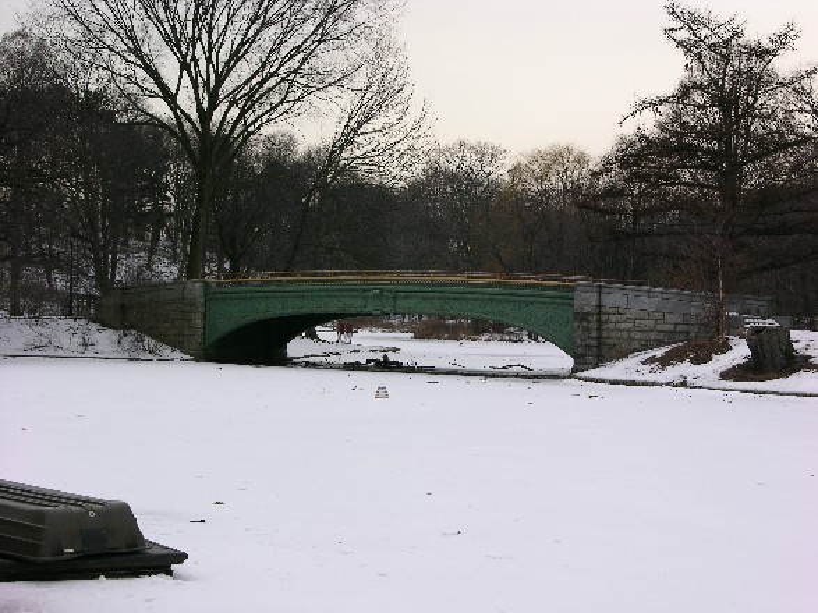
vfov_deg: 19.9
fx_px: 1748
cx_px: 409
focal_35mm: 74
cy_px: 306
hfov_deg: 26.3
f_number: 6.7
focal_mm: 18.8
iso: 50
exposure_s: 1/131
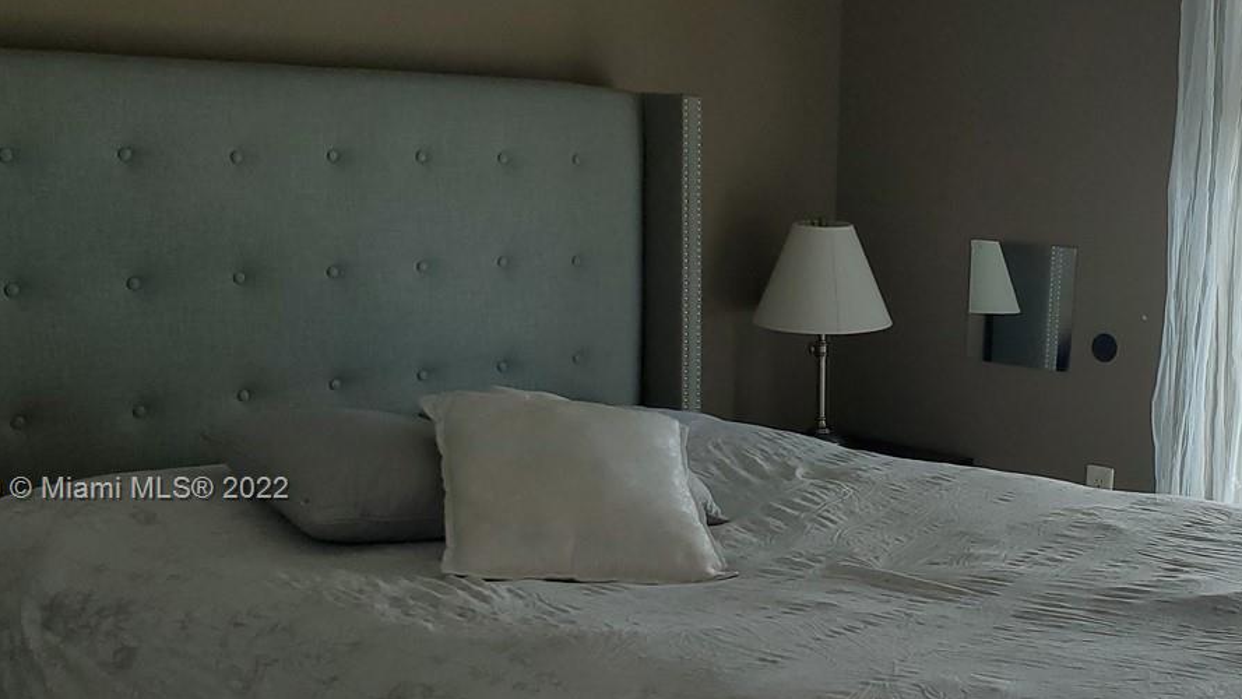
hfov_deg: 39.3
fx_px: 1680
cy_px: 491
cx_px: 960
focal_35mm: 51
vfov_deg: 23.3
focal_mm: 4.3
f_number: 2.4
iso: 64
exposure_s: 1/120
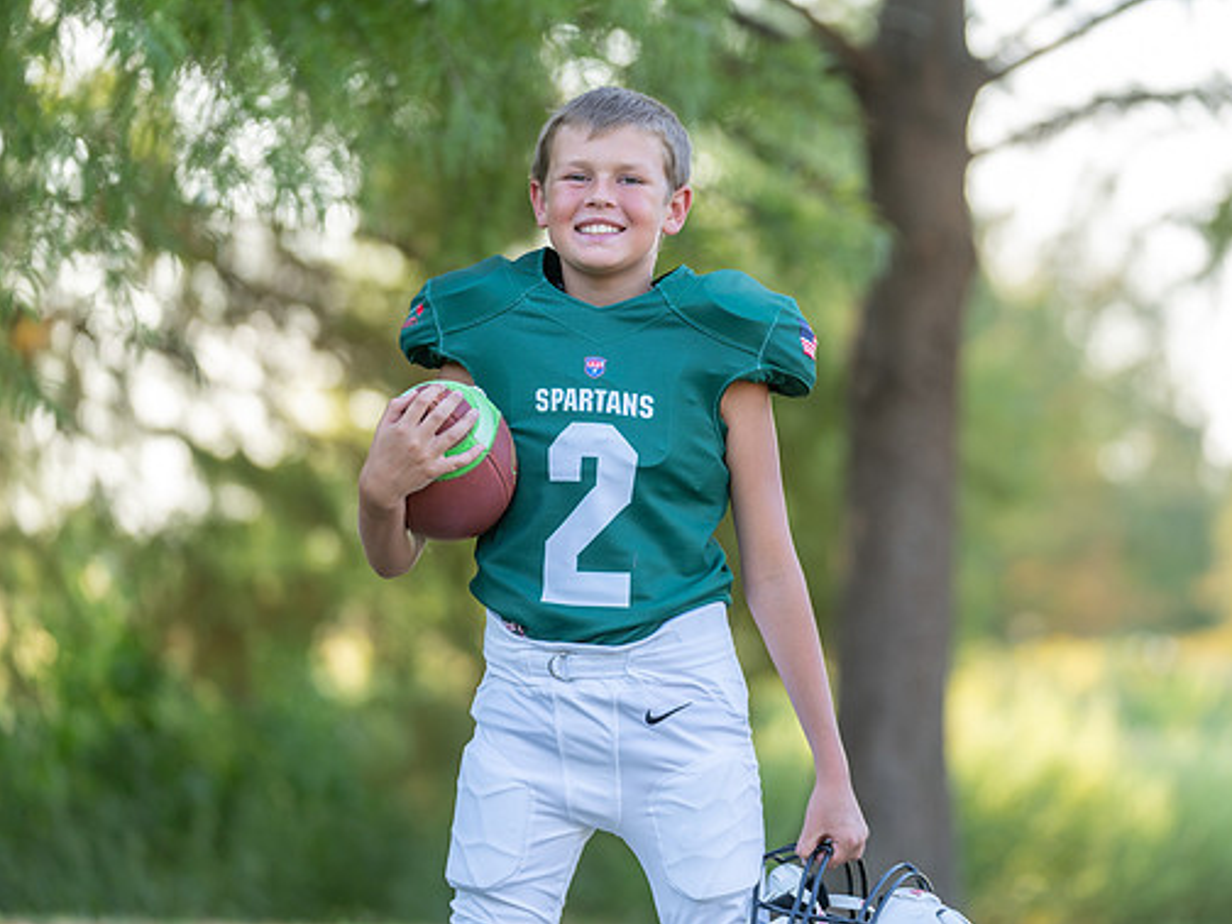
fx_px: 5730
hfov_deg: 12.3
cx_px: 695
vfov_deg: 9.2
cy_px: 412
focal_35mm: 161
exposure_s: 1/320
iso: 160
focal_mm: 133
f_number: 2.8
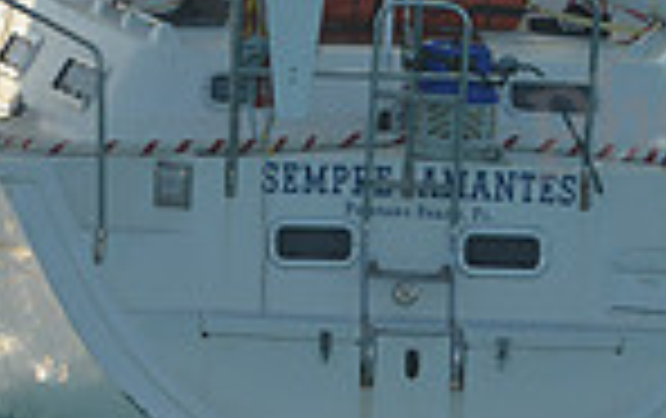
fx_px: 7980
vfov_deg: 3.0
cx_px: 297
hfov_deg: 4.8
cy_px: -106
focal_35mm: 439
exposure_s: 1/500
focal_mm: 110
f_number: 8
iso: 200
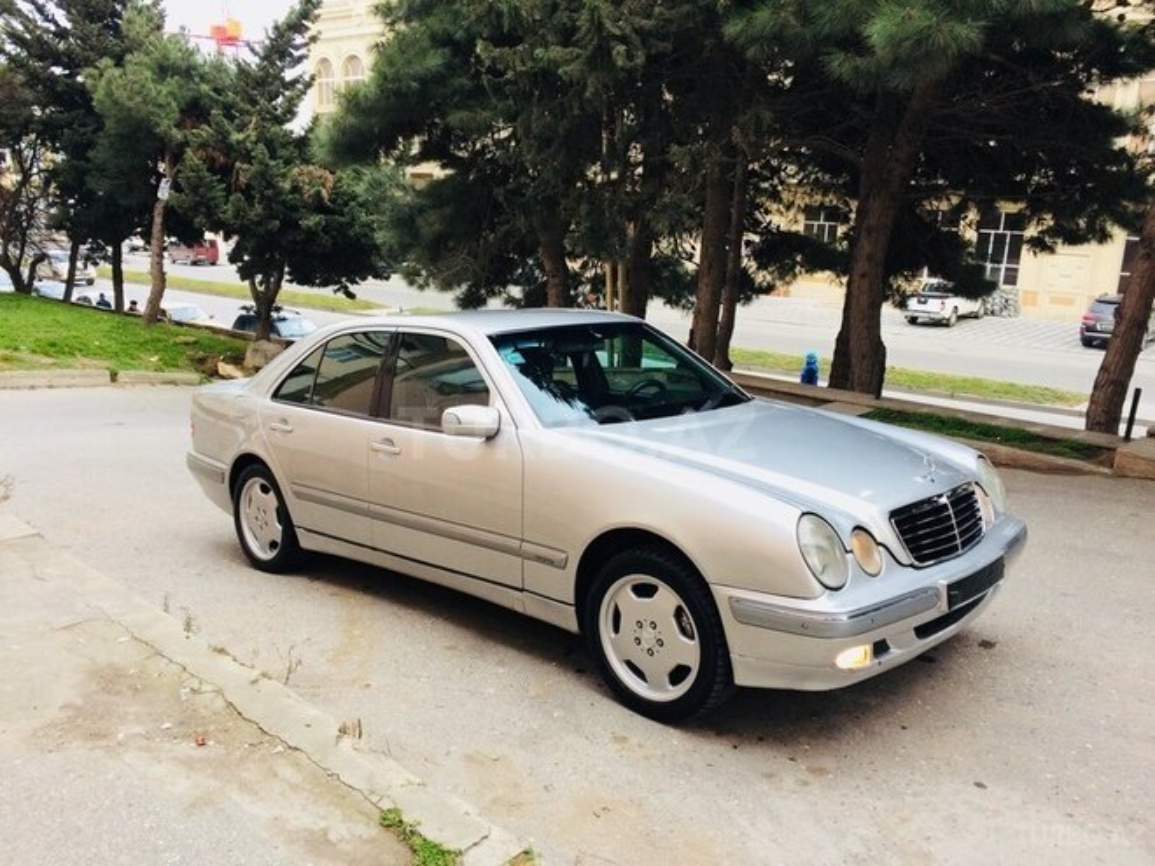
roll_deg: -1.5
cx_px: 578
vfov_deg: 48.2
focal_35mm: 29
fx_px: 968
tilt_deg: -14.9
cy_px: 433
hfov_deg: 61.7
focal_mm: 4.15
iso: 64
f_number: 2.2
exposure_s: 1/100
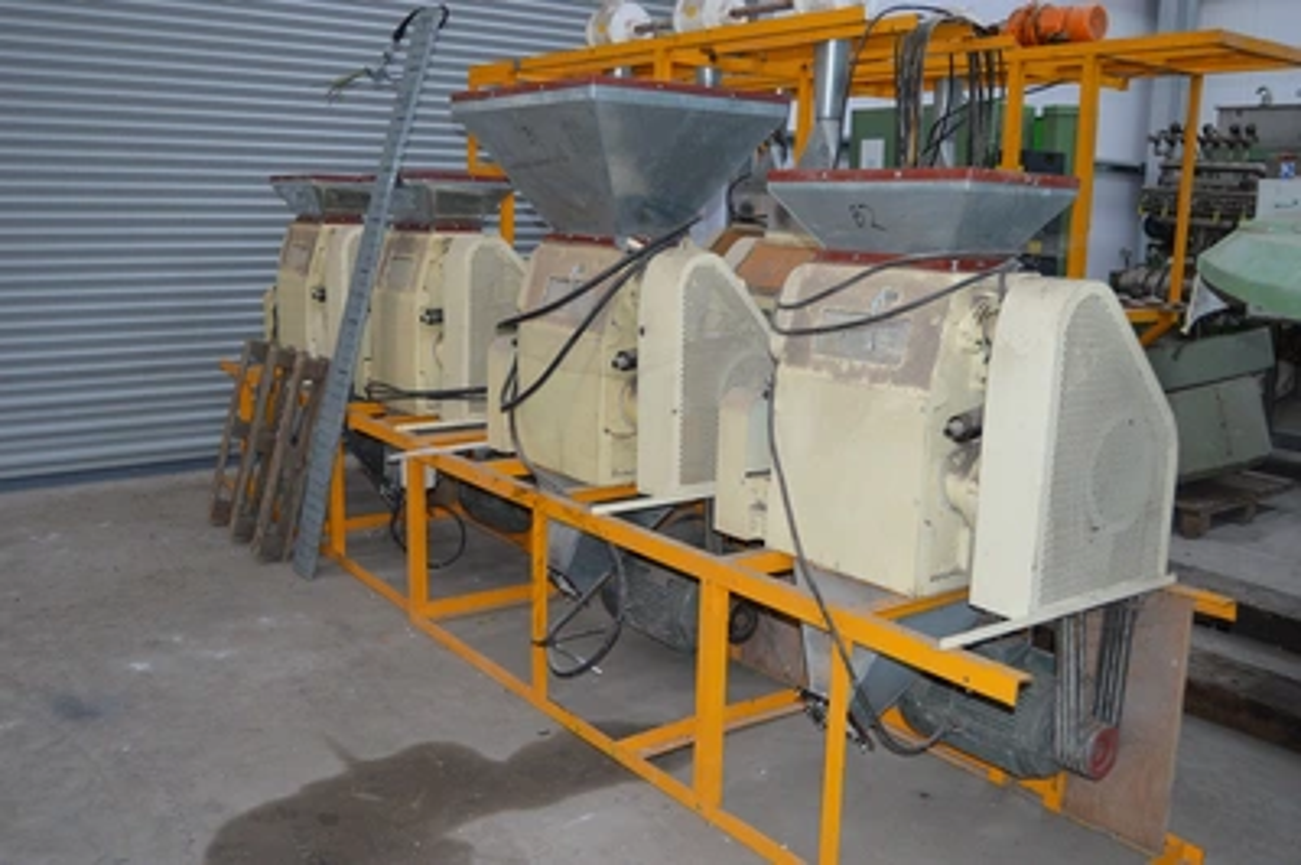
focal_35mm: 33
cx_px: 650
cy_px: 432
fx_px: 1192
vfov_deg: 39.9
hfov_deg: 57.3
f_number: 3.8
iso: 400
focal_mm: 22
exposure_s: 1/60
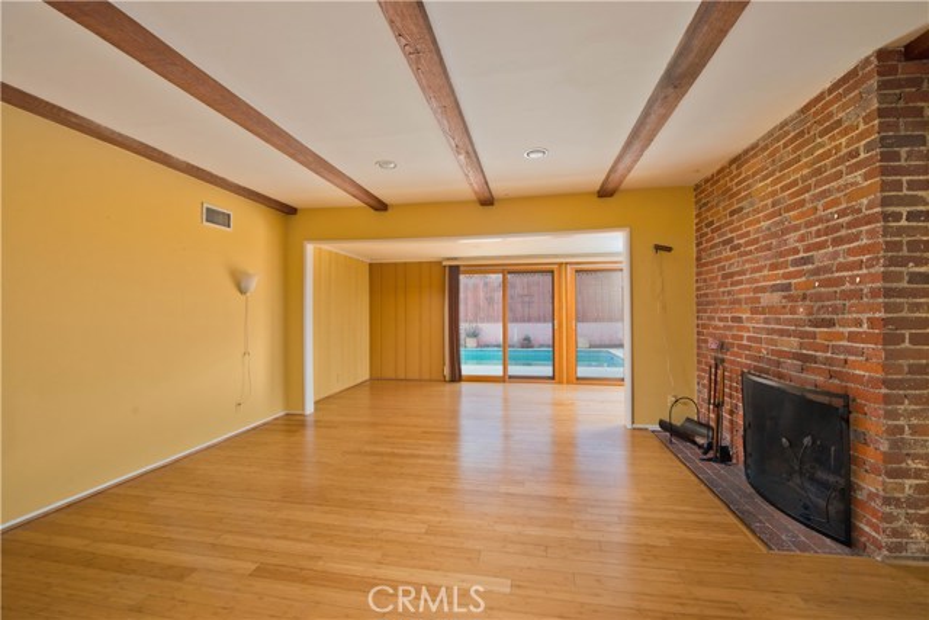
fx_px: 361
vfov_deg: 81.2
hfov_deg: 104.2
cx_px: 464
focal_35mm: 14
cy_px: 310
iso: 400
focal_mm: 14
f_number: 7.1
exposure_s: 1/13
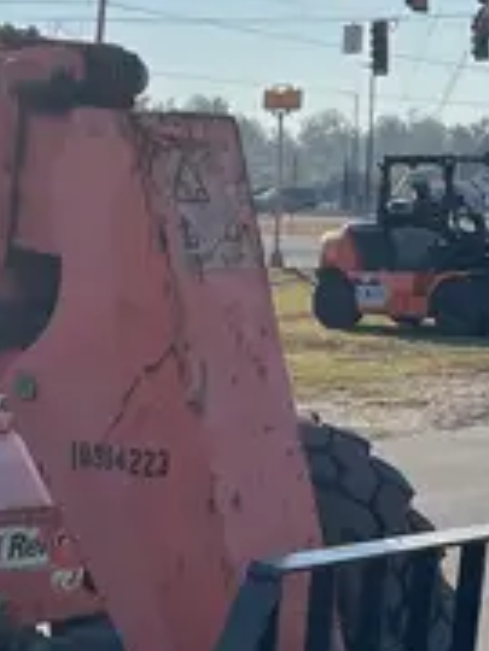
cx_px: -69
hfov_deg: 13.6
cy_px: 624
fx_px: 1997
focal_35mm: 106
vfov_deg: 18.2
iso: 50
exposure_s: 1/6494
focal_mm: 5.1
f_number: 1.6
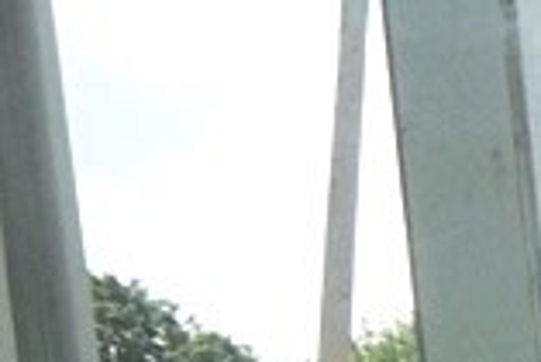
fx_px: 2753
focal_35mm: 183
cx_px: 1737
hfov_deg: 8.8
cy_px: 1000
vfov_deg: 6.9
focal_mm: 3.8
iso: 50
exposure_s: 1/125
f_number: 5.6
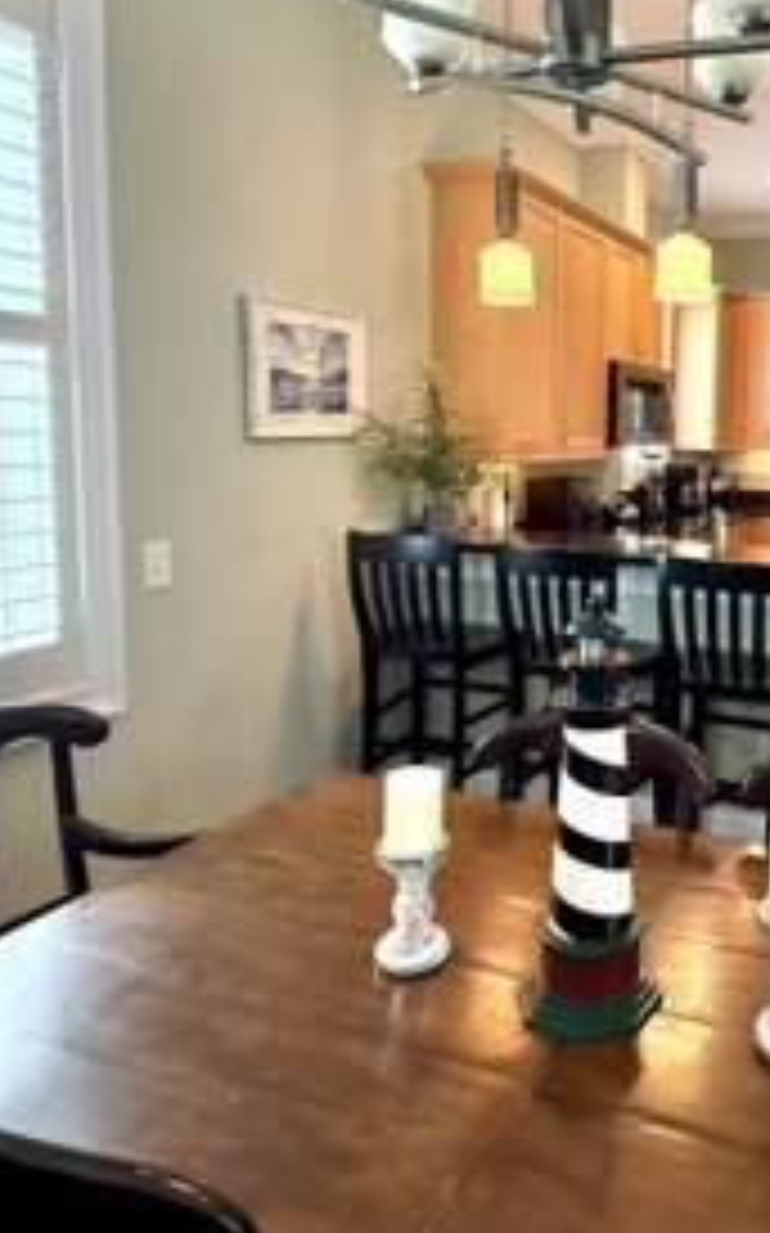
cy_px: 506
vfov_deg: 69.9
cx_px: 711
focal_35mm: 26
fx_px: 874
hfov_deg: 43.0
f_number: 2.2
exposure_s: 1/120
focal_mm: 2.22
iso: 500
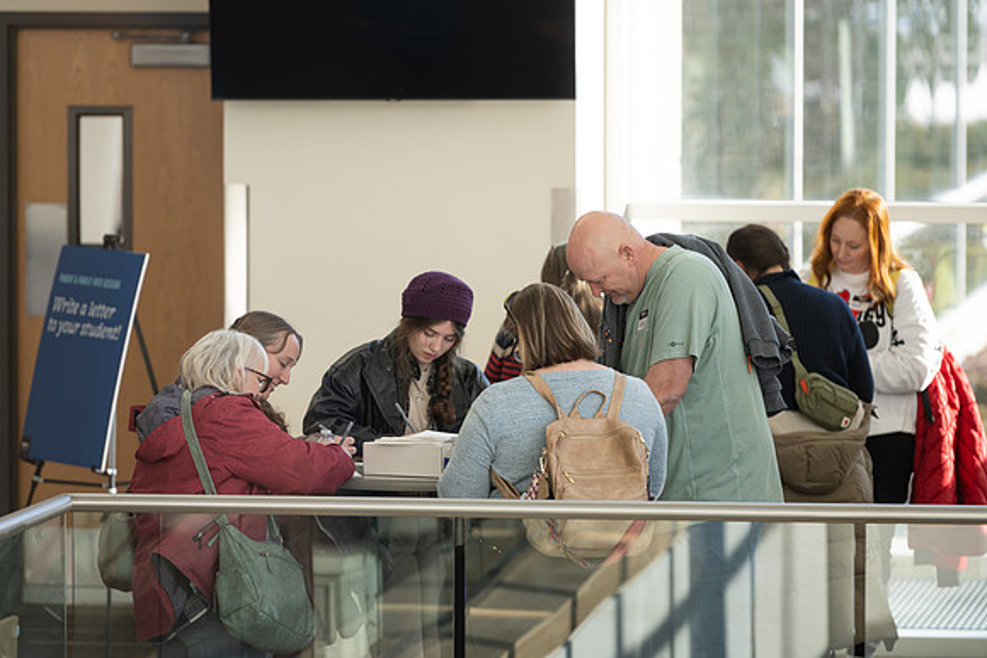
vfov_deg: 5.7
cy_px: 266
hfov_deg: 8.5
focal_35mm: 241
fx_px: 6609
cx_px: 487
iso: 64
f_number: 2.8
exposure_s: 1/250
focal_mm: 200
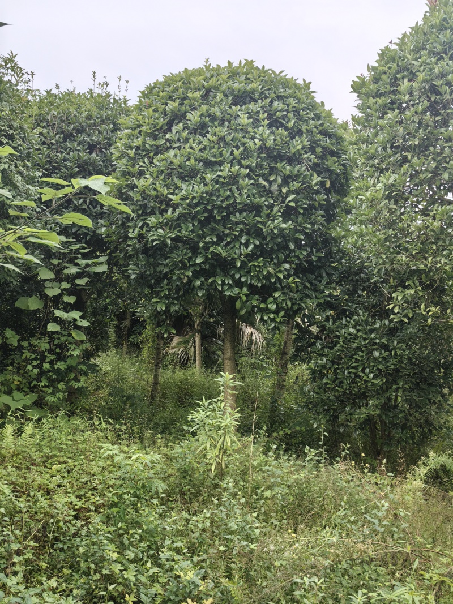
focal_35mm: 36
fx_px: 628
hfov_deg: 39.6
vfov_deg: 51.4
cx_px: 226
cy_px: 302
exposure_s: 1/1199
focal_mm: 5.72
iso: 50
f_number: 2
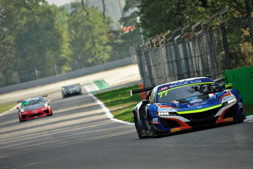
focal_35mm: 450
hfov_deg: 4.6
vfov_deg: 3.1
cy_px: 84
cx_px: 126
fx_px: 3160
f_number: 9
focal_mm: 450
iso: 1600
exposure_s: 1/1250
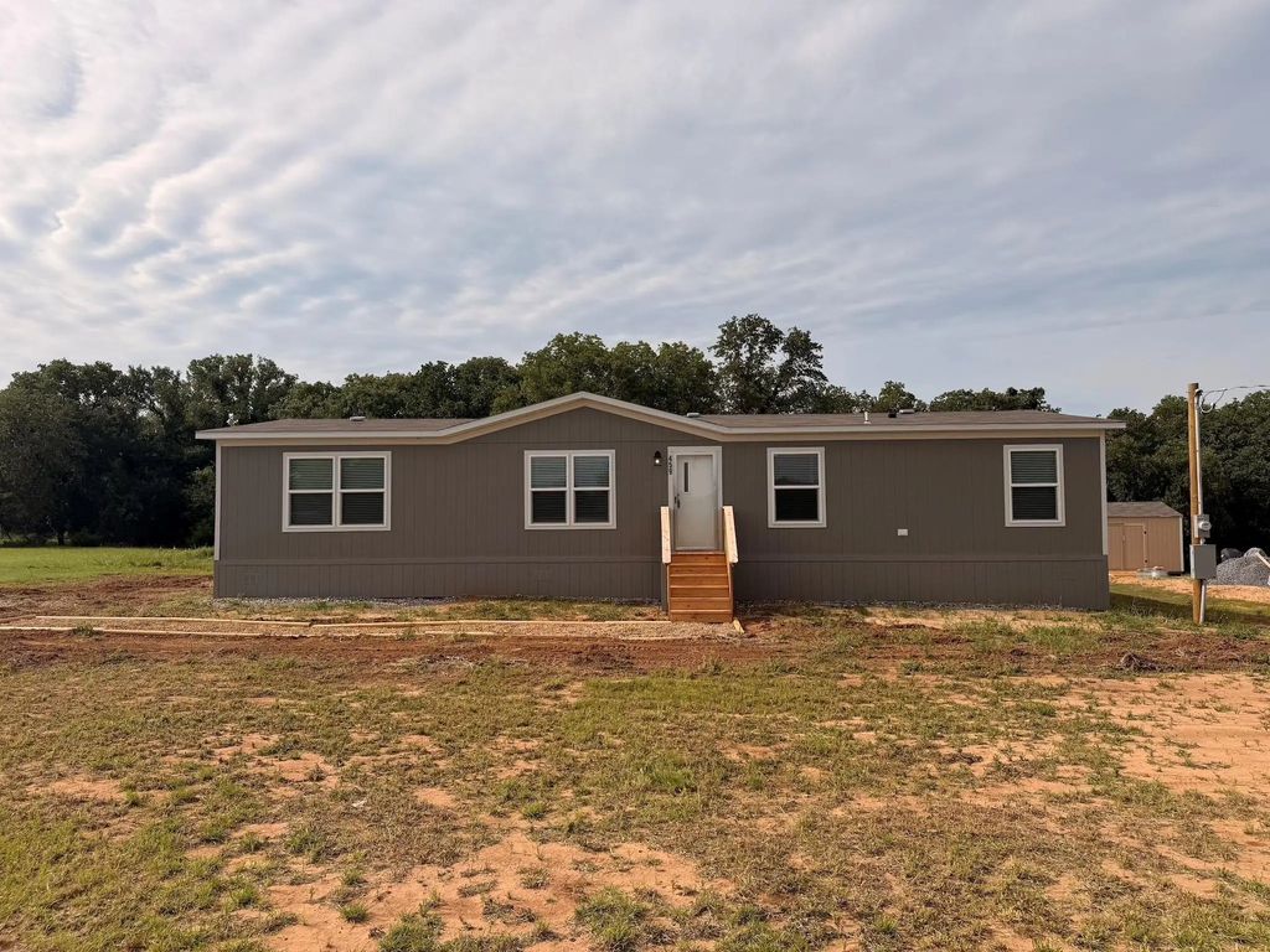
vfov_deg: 56.8
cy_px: 476
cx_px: 635
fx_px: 881
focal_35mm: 24
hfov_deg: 71.6
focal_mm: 6.76
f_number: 1.78
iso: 80
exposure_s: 1/9091
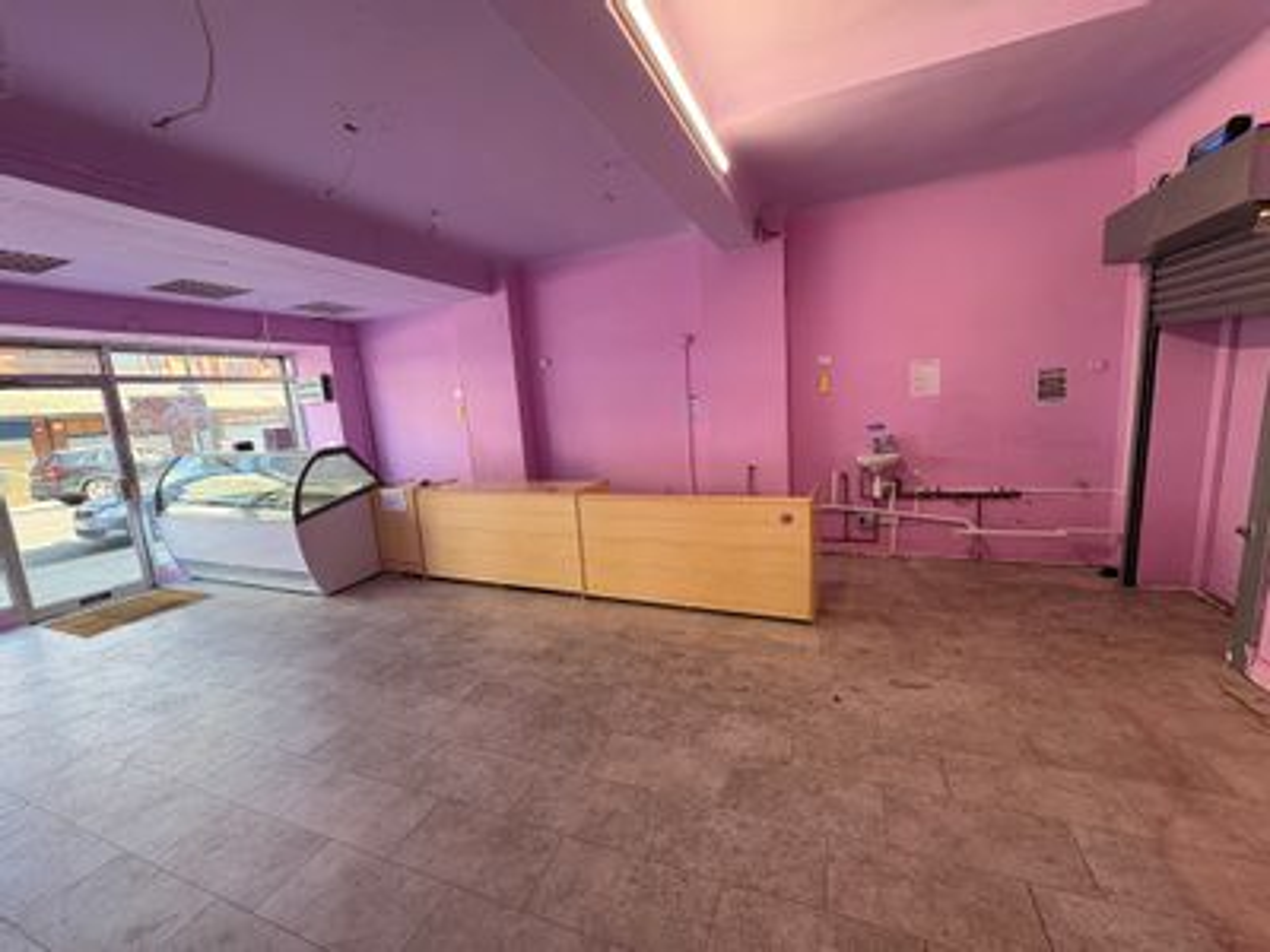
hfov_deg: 102.1
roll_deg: +4.7
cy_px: 476
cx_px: 635
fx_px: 514
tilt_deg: -9.0
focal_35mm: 14
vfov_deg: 85.7
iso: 160
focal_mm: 2.22
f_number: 2.2
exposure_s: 1/100
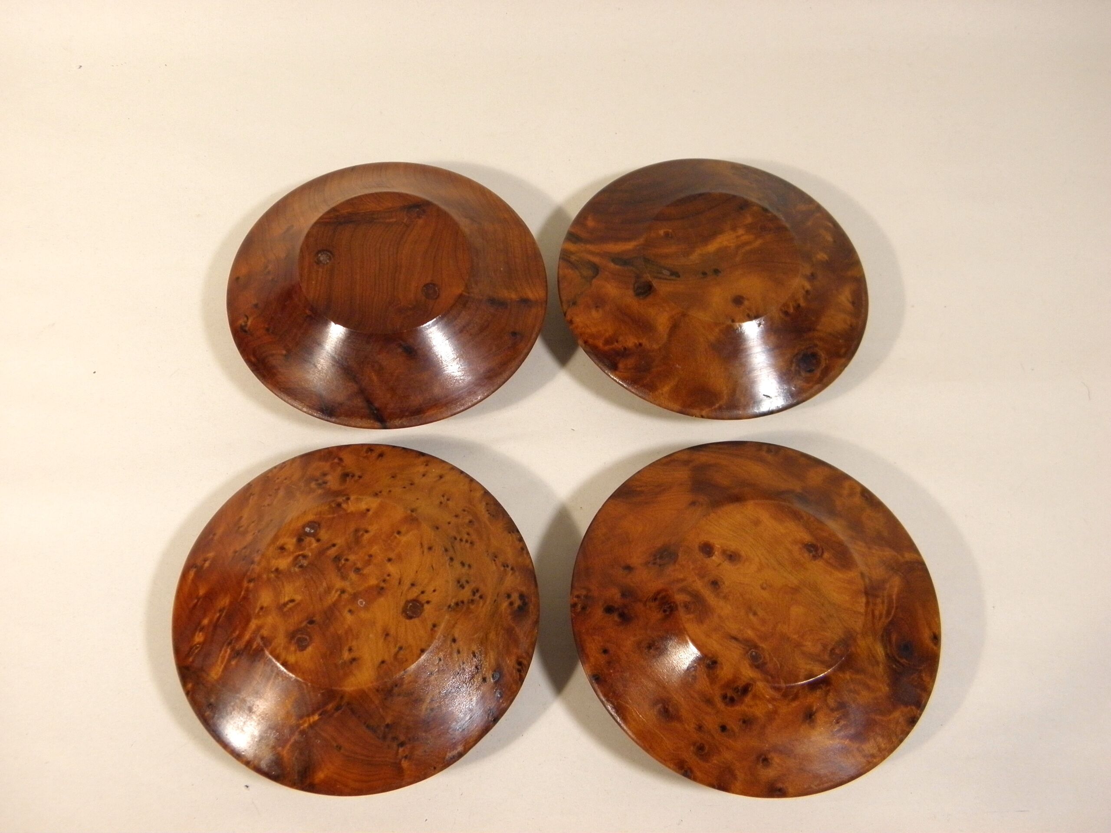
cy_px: 416
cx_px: 556
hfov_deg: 51.4
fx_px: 1155
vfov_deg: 39.7
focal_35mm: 36
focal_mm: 6.4
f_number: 3.7
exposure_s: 1/30
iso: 200
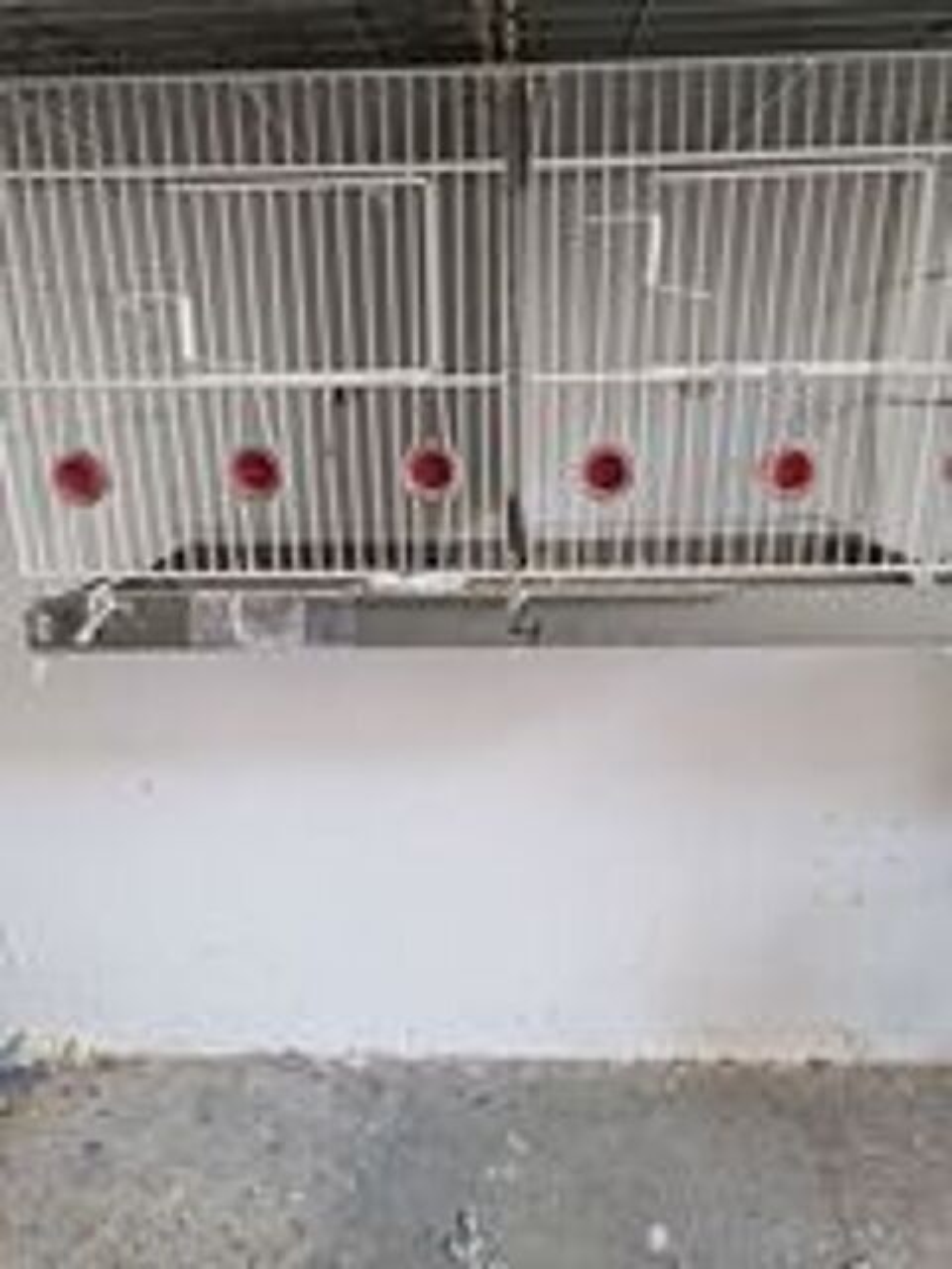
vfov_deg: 73.9
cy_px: 634
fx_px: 843
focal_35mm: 23
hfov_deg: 58.9
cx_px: 476
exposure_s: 1/100
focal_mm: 5.4
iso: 50
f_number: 1.8
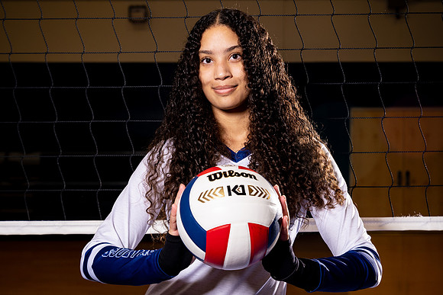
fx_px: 1051
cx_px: 206
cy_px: 176
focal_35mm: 85
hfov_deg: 23.8
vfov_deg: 16.0
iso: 250
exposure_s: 1/125
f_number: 5.6
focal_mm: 65
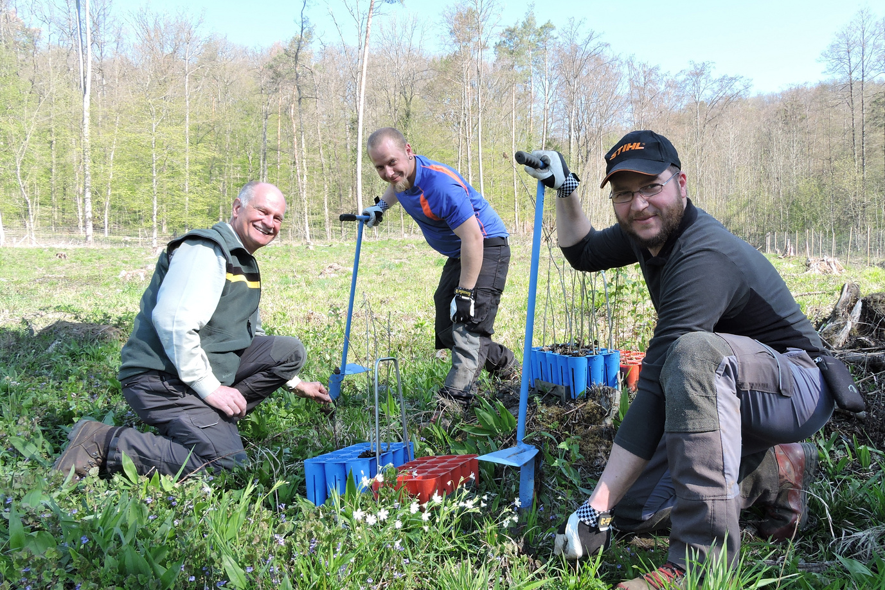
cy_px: 325
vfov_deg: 44.9
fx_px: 713
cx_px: 496
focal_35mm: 29
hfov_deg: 63.4
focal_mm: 4.3
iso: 100
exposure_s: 1/200
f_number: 3.3
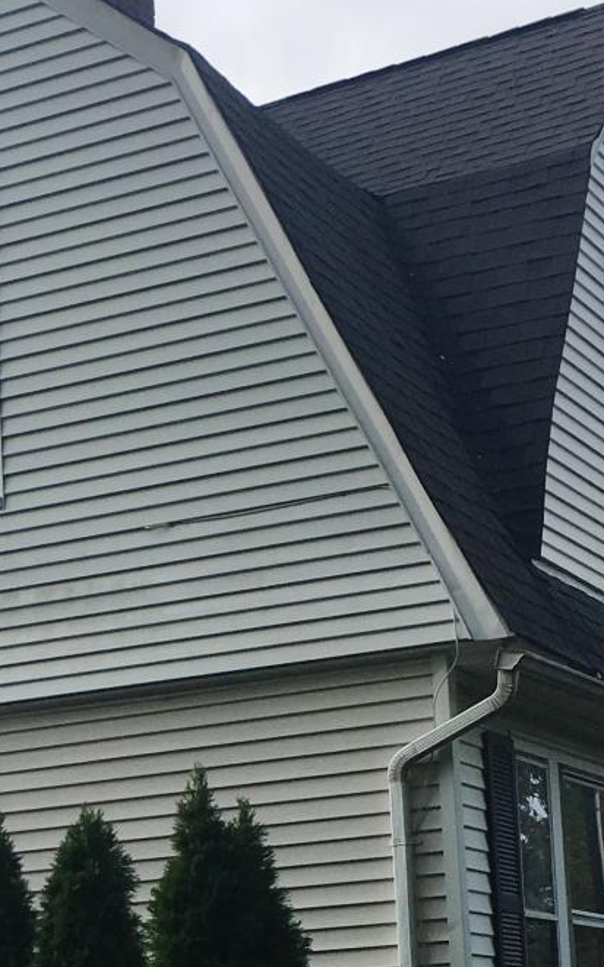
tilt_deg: +4.3
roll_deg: +3.1
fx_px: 2450
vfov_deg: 21.6
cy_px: 941
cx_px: -29
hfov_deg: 13.8
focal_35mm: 93
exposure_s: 1/712
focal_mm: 4.15
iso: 25
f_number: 2.2
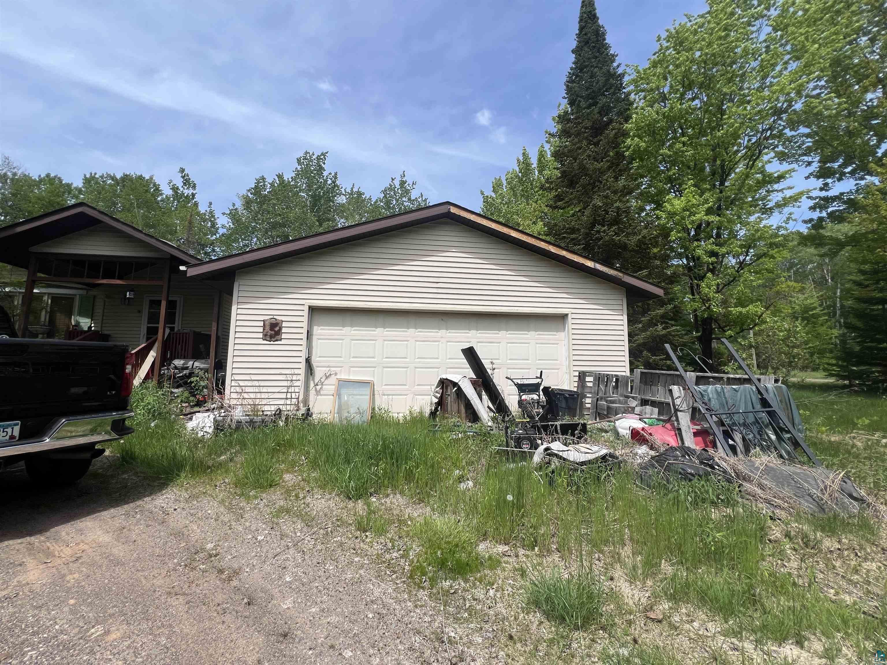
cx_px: 444
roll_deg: -0.5
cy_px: 332
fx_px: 333
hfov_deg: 106.2
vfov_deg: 89.9
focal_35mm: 13
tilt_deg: +4.1
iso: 32
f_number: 1.8
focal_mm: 1.57
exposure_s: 1/2137
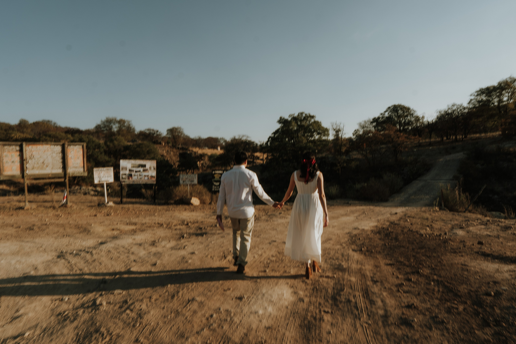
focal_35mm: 24
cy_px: 172
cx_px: 258
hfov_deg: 73.7
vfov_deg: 53.1
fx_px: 344
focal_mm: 16
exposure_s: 1/60
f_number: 14
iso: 100
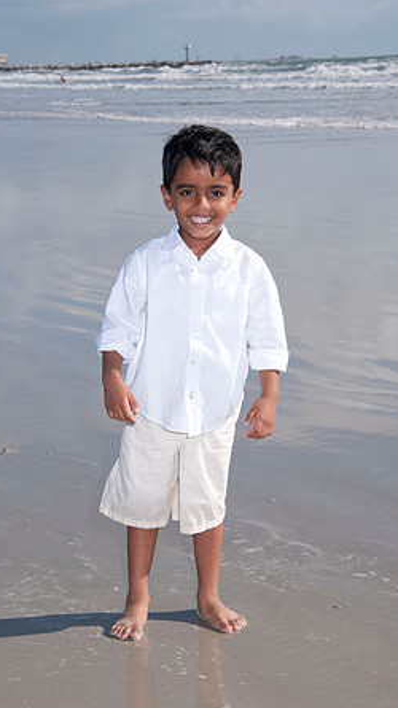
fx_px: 1728
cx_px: 170
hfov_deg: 13.1
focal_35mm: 92
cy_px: 355
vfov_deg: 23.2
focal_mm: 58
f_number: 11
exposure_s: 1/250
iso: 100
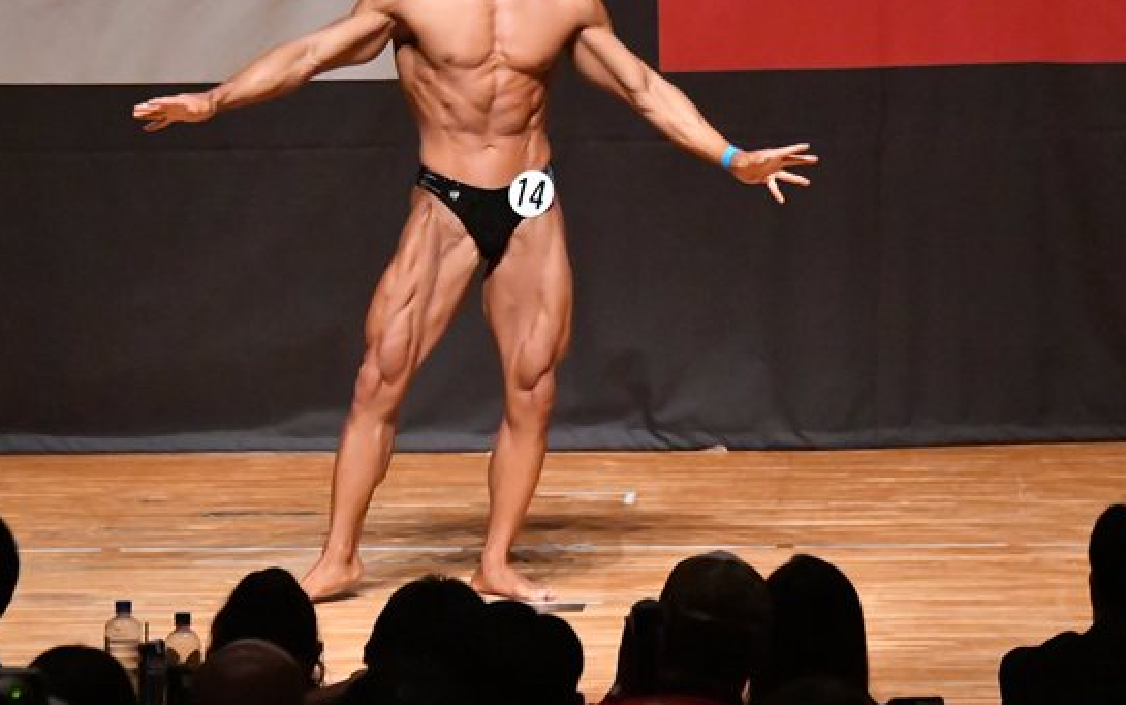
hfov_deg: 6.4
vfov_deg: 4.0
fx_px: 10007
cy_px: 275
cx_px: 571
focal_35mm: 326
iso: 12800
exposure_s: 1/400
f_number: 5.6
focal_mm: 150
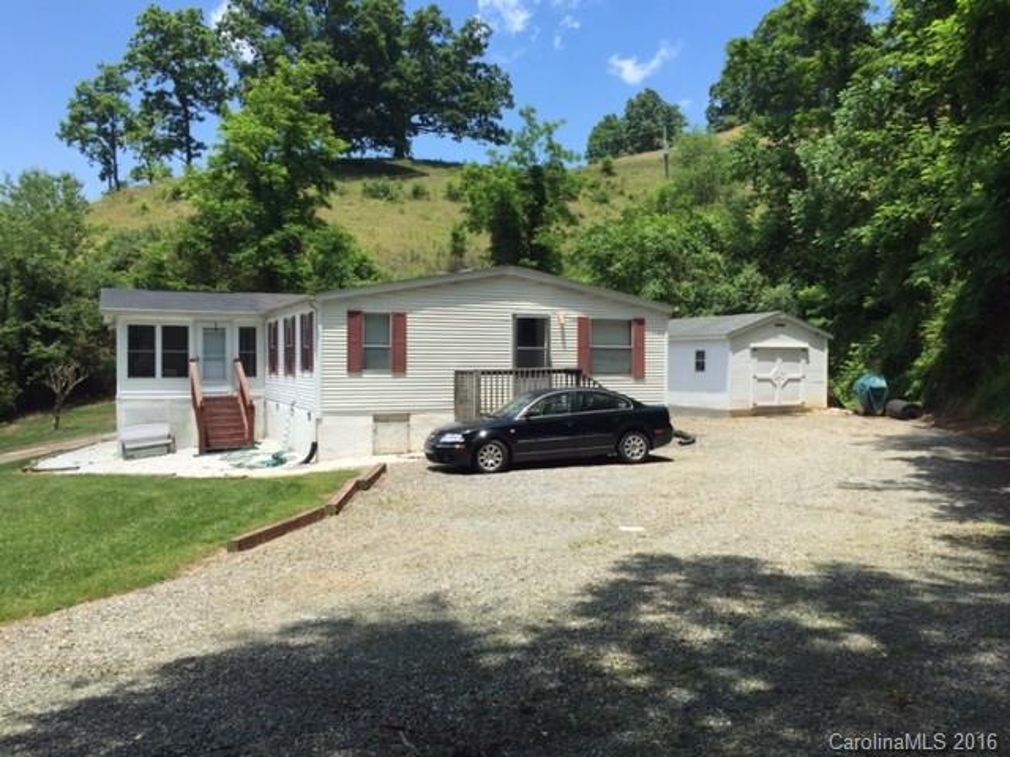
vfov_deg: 48.2
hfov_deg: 61.7
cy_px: 378
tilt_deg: -0.2
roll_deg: -2.1
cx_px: 505
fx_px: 846
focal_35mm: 29
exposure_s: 1/1412
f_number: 2.2
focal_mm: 4.15
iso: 32
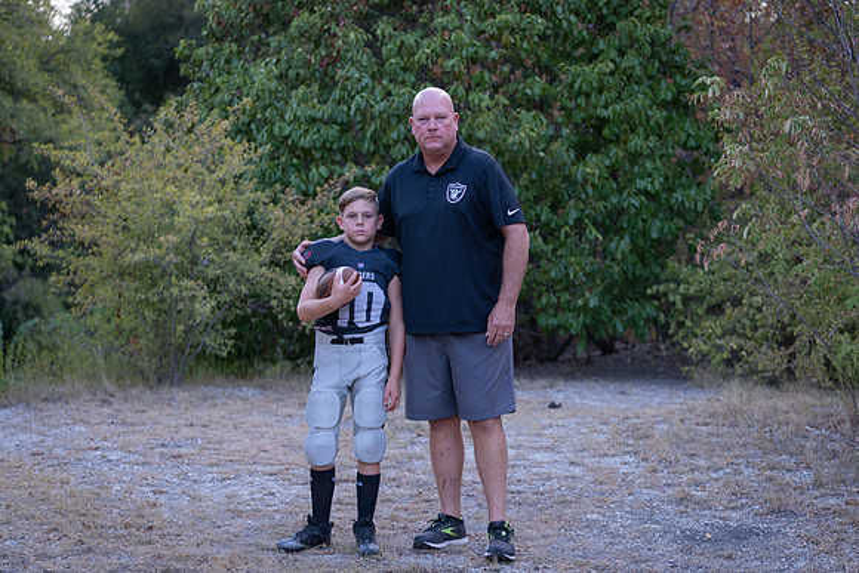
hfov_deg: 28.8
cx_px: 430
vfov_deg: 19.5
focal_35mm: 70
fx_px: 1671
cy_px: 286
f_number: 2.8
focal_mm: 70
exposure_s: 1/320
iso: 640
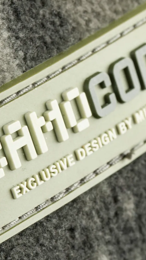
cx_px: 42
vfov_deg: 7.7
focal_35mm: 280
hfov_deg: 4.3
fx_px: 1928
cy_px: 131
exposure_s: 1/125
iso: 200
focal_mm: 105
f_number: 18
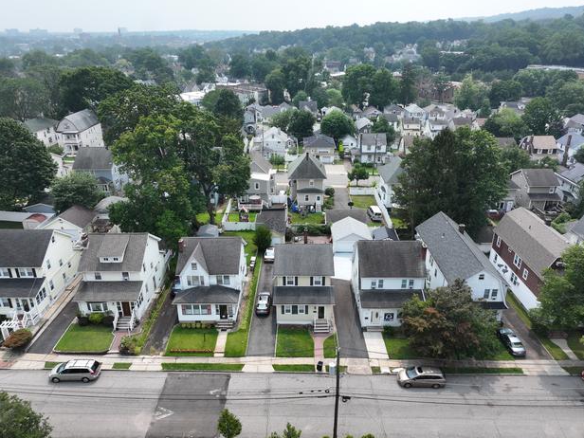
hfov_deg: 67.3
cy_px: 220
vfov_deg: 53.1
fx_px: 439
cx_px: 300
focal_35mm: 26
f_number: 6.3
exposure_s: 1/320
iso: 100
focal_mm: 12.29
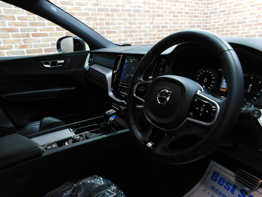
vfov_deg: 58.9
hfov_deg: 73.9
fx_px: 174
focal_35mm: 23
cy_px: 98
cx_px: 131
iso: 400
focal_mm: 4
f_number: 3
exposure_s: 1/25
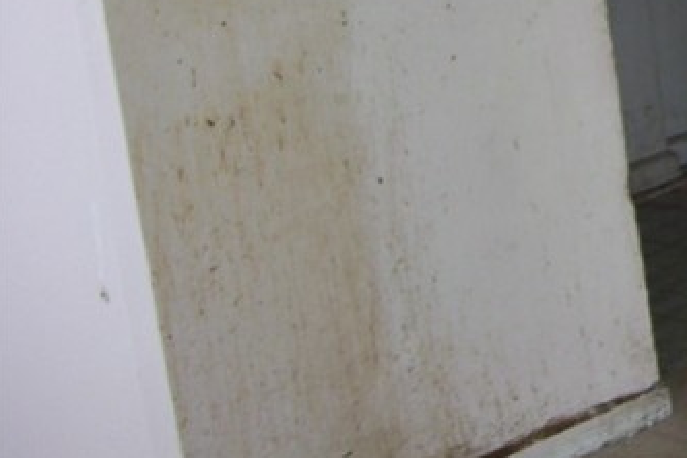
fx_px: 2194
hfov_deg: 16.2
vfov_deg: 11.6
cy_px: -161
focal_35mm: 115
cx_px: 1048
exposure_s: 1/60
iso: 80
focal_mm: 6
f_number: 2.7
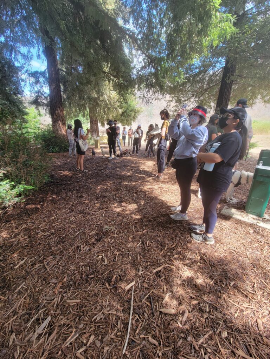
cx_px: 135
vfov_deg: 106.2
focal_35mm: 13
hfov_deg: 89.9
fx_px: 135
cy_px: 180
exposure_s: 1/119
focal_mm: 2.2
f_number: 2.2
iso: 64
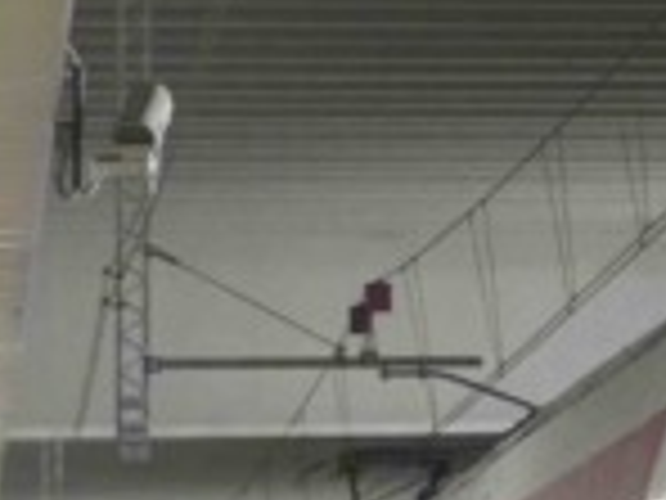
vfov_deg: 4.5
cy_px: 97
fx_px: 6407
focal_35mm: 333
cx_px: 1004
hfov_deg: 5.9
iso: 1600
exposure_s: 1/100
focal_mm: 40
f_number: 3.2
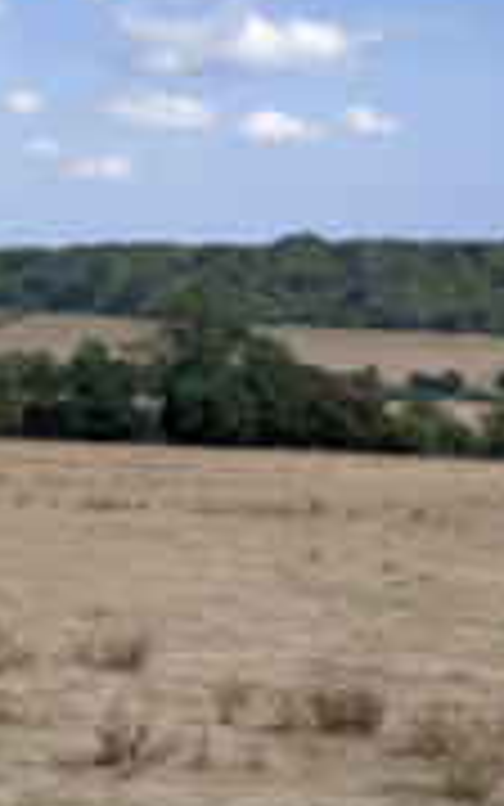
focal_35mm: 82
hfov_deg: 14.4
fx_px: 1801
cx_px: -338
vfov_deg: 25.1
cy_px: 304
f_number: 2.8
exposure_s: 1/1600
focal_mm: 8.38
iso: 100
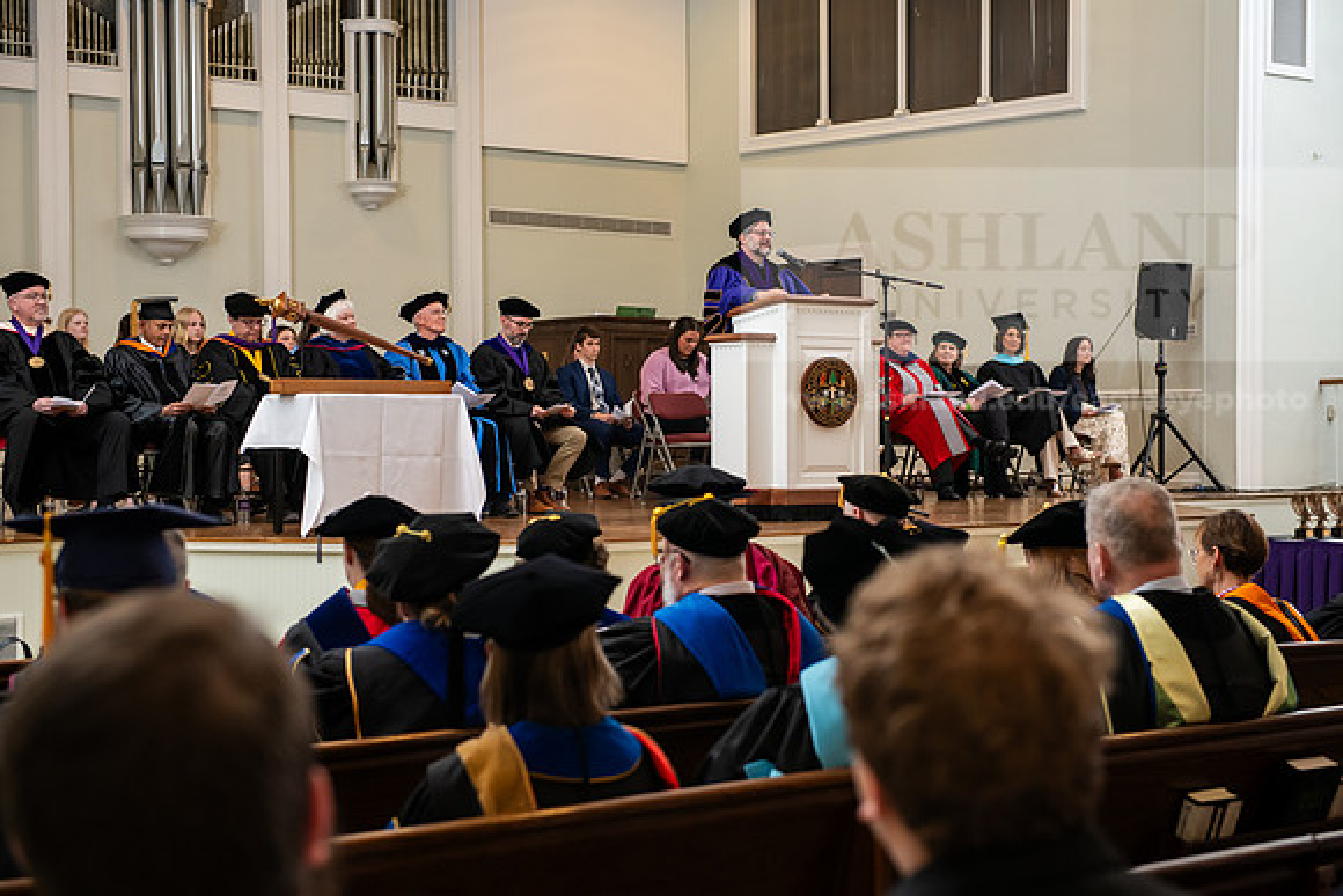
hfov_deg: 32.4
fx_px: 2313
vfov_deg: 21.9
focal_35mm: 62
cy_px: 448
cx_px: 672
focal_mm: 62
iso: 1000
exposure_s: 1/160
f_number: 4
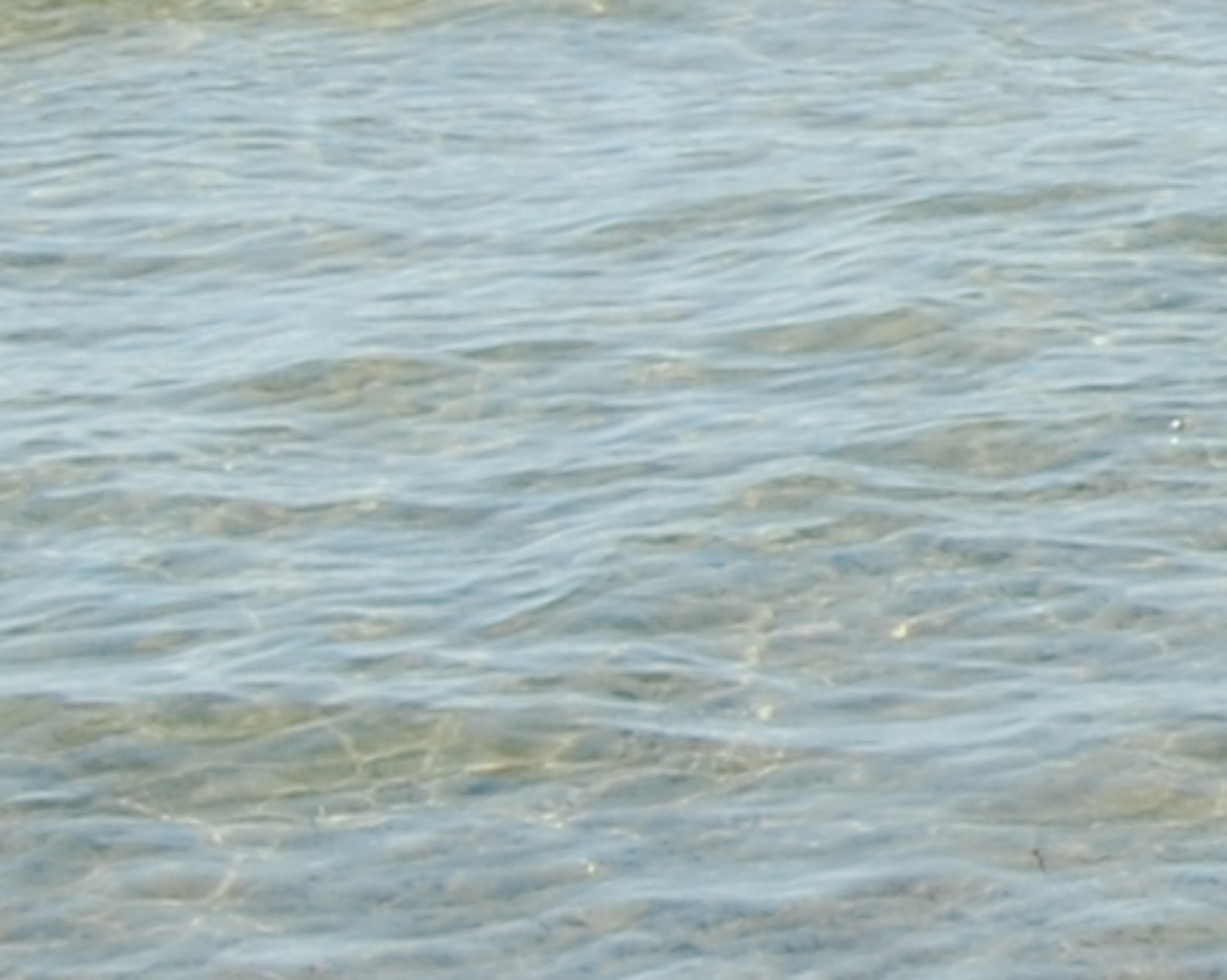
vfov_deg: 7.2
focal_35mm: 213
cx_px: 2932
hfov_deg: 8.3
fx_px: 7730
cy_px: -8
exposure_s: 1/320
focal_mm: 24
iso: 200
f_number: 9
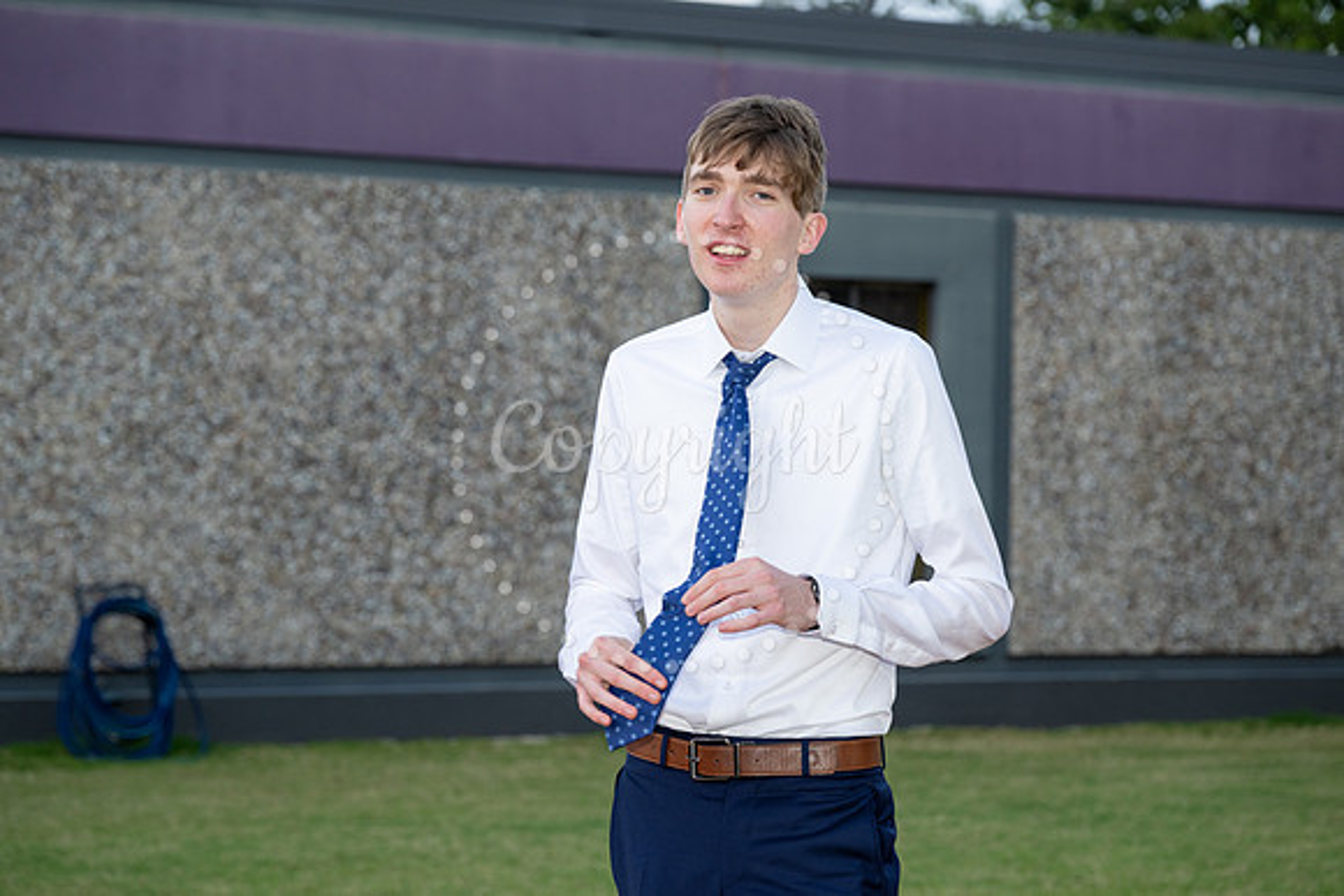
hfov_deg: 20.0
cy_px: 448
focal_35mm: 102
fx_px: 3809
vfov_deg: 13.4
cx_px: 672
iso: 640
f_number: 5.6
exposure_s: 1/60
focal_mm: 102
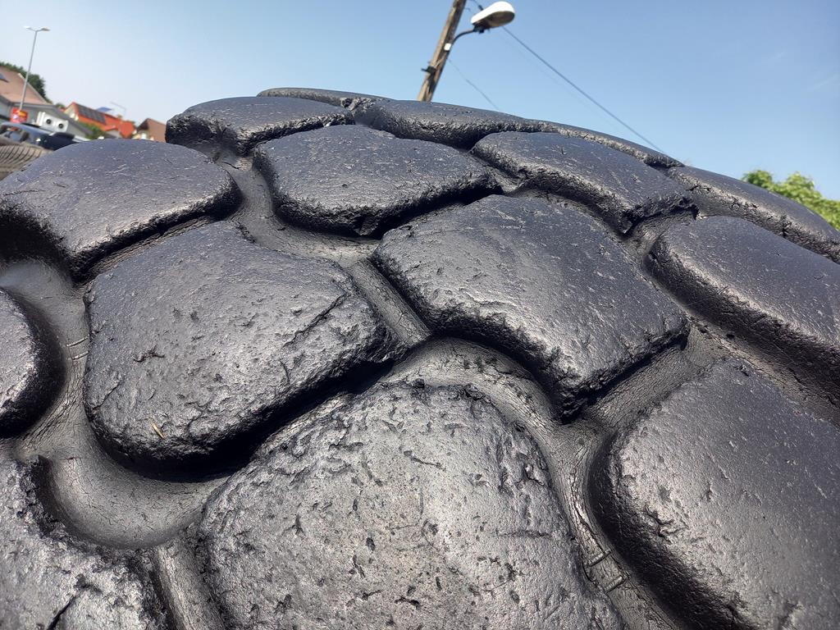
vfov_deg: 54.9
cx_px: 420
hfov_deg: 69.4
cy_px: 315
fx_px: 607
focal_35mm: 25
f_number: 1.8
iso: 50
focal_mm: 4.65
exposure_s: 1/494
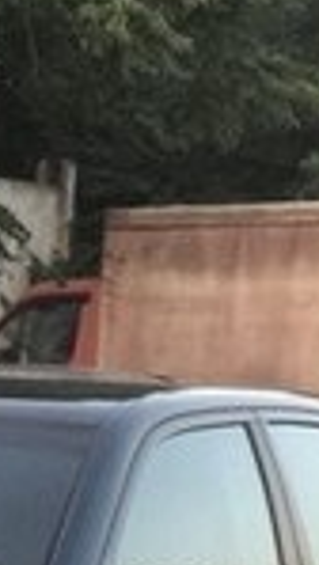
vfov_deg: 14.6
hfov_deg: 8.3
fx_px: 2102
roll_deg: -1.3
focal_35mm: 140
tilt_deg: -13.8
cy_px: 764
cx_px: -319
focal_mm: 4.15
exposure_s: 1/100
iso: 64
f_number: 2.2
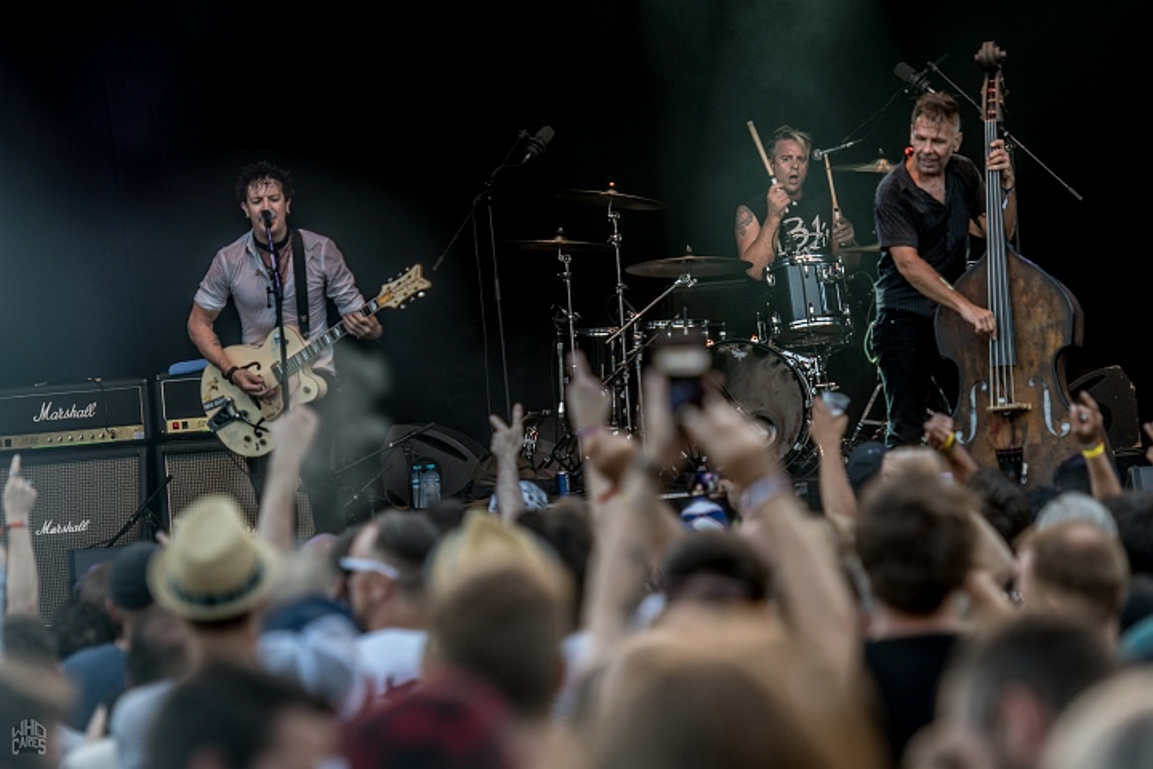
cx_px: 576
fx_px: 6965
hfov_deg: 9.5
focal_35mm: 218
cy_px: 384
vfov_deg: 6.3
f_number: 2.8
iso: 100
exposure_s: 1/100
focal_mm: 145
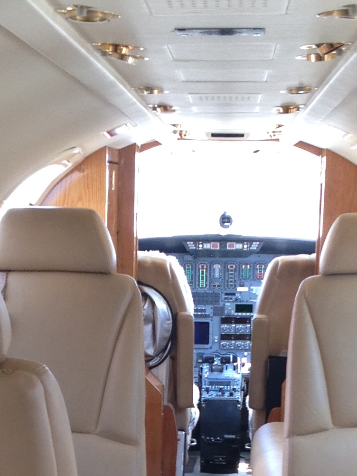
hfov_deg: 13.0
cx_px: 187
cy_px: 554
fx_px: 1567
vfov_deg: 16.6
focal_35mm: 114
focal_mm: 4.28
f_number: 2.4
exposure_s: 1/60
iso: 64
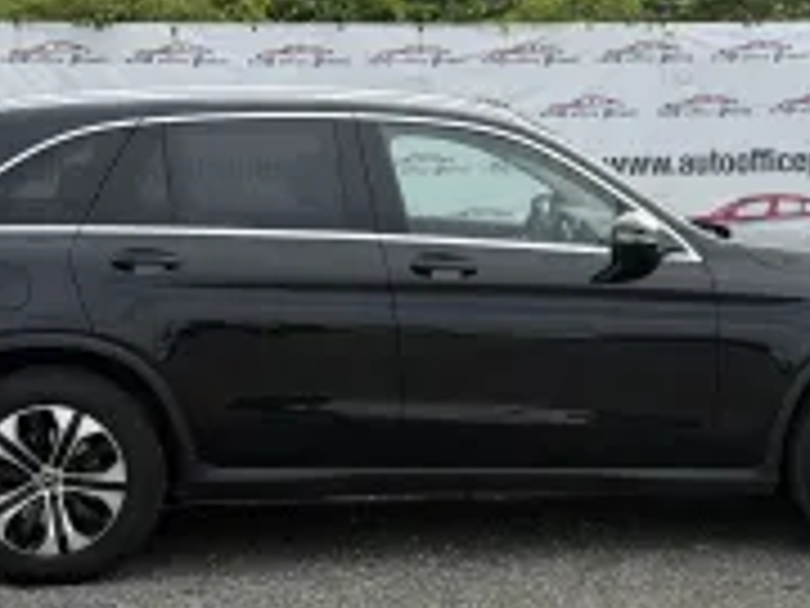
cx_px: 459
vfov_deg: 15.4
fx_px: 2246
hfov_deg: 20.4
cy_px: 297
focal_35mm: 96
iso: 64
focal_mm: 6.76
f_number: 1.78
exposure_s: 1/2342
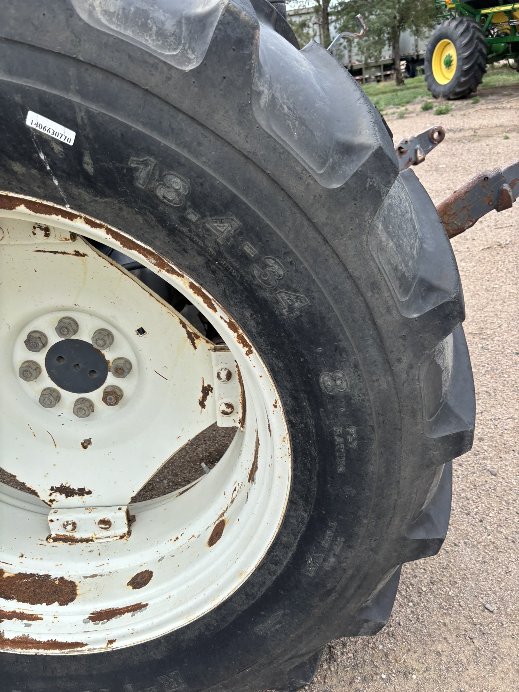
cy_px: 346
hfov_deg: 53.1
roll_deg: +6.8
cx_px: 260
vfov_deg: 67.3
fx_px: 520
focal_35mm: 26
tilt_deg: -26.3
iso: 50
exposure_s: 1/1344
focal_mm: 5.96
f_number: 1.6
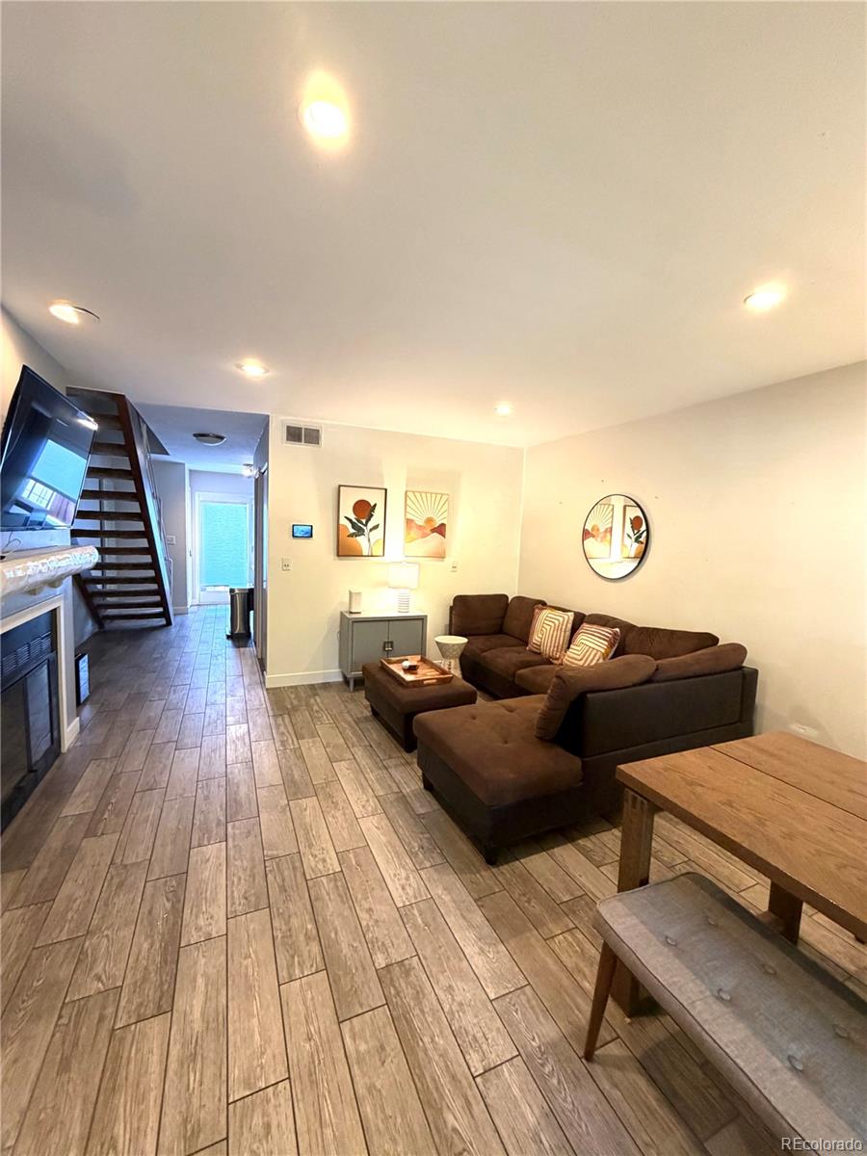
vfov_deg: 102.1
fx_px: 468
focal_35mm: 14
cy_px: 578
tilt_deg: -5.1
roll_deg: -1.9
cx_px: 434
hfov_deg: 85.7
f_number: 2.2
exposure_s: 1/60
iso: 320
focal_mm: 2.22
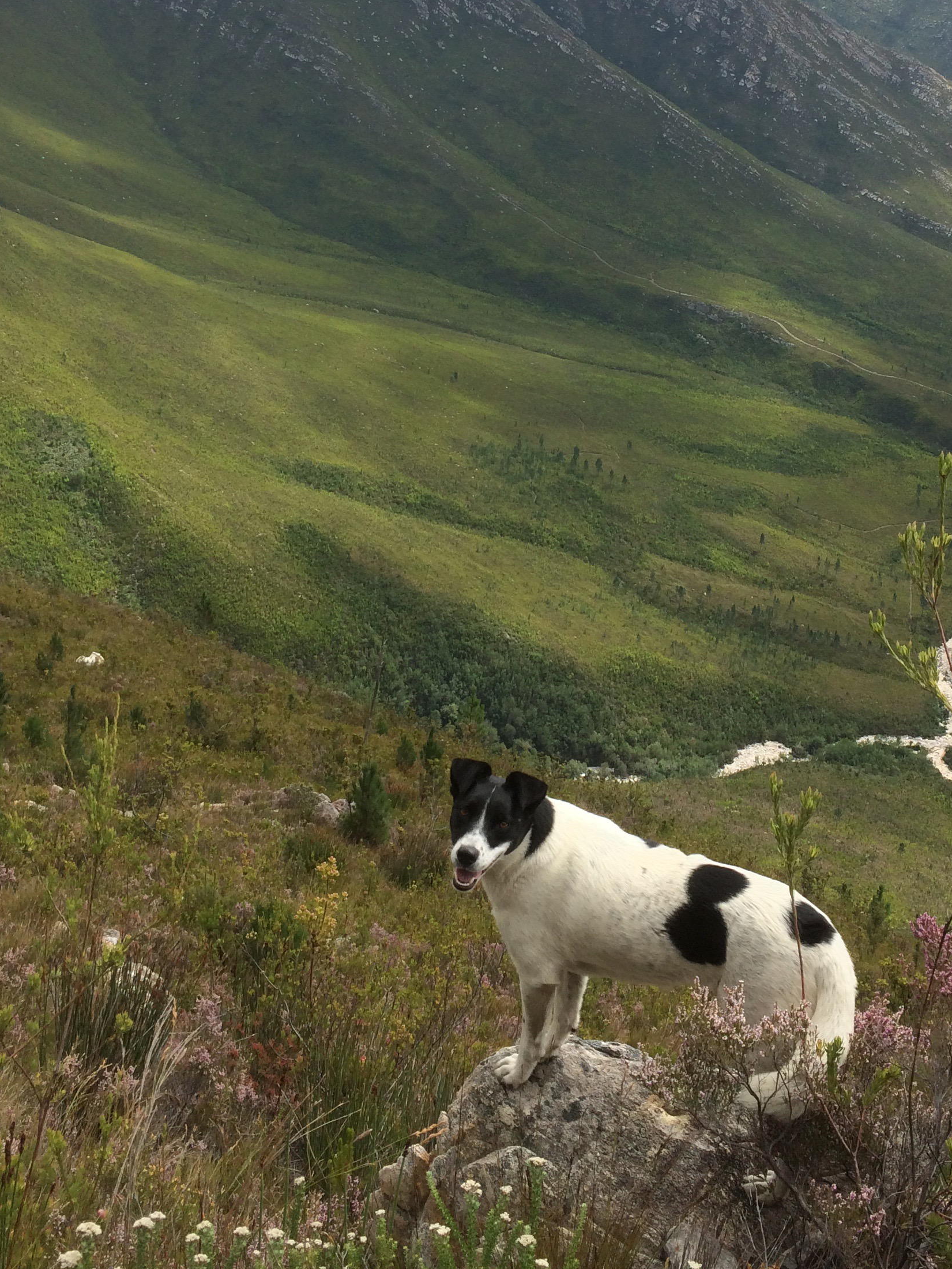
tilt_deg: -19.4
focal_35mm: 43
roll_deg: -2.9
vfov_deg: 43.2
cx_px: 592
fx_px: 1577
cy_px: 422
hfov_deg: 33.4
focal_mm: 4.15
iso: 32
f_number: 2.2
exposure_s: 1/1368
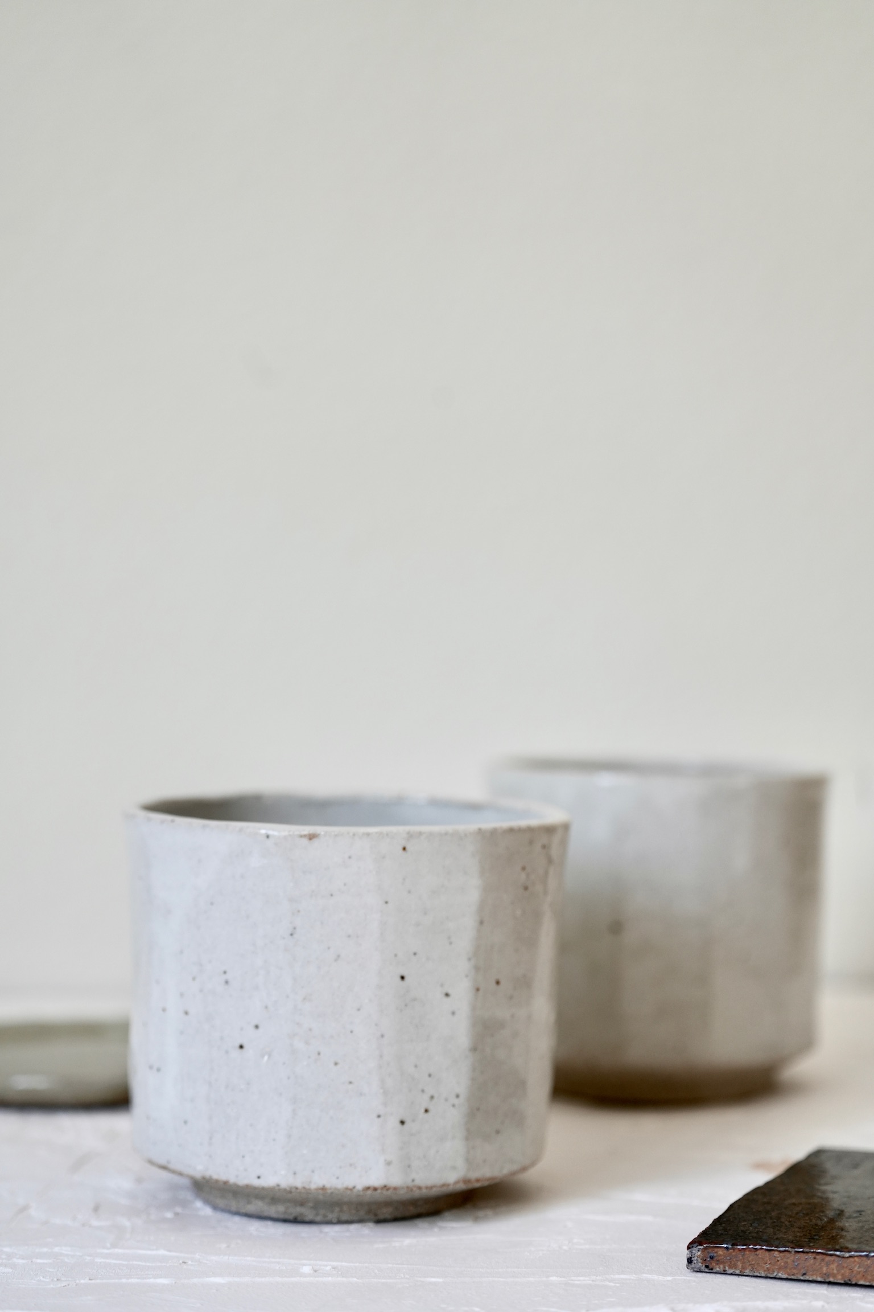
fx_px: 2549
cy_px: 656
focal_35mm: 70
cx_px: 437
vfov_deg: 28.8
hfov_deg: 19.5
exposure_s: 1/60
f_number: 4
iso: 400
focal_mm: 70
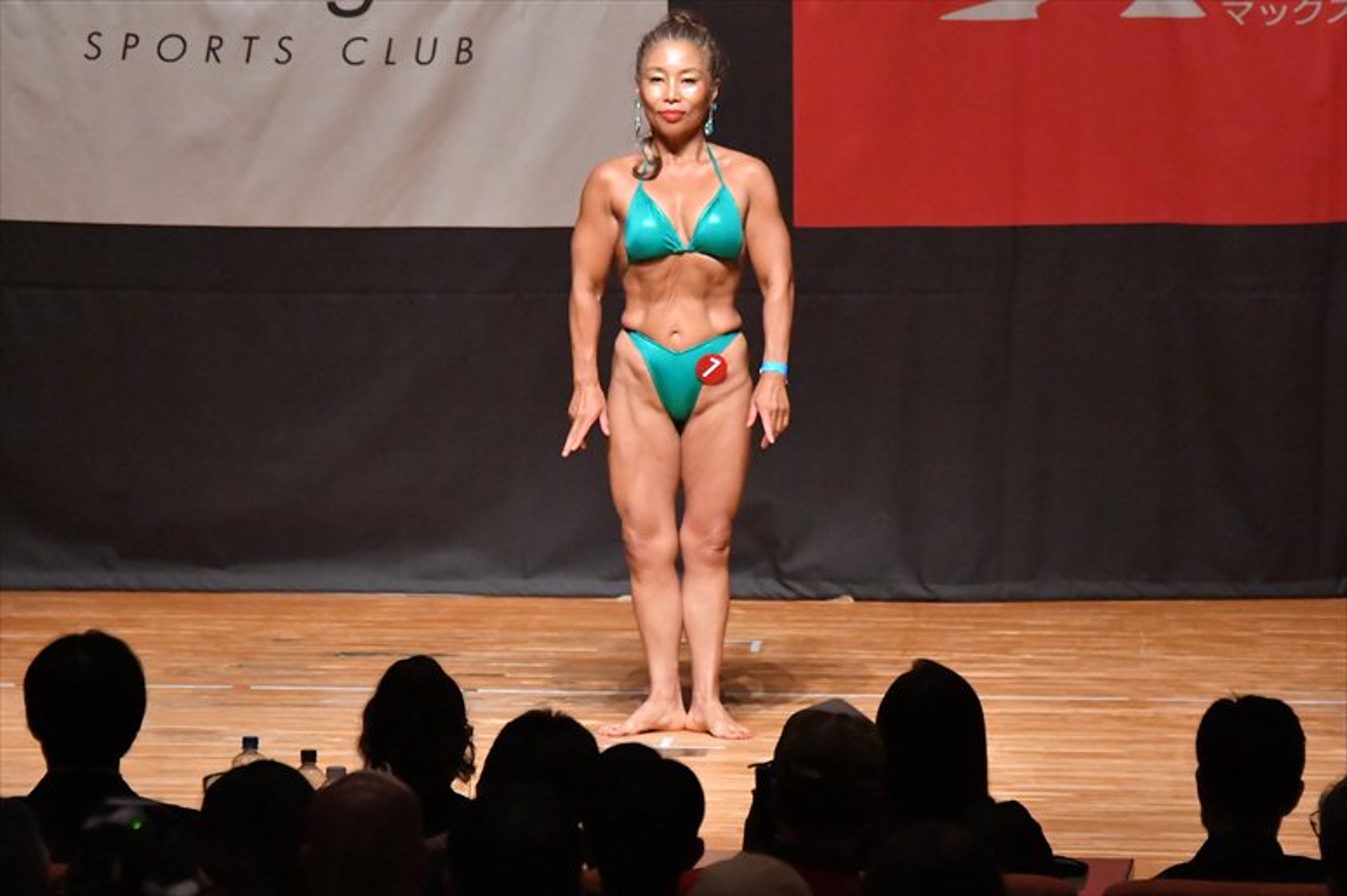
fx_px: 10098
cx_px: 674
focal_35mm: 270
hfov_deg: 7.6
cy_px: 448
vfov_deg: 5.1
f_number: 5.6
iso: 12800
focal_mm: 180
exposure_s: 1/400
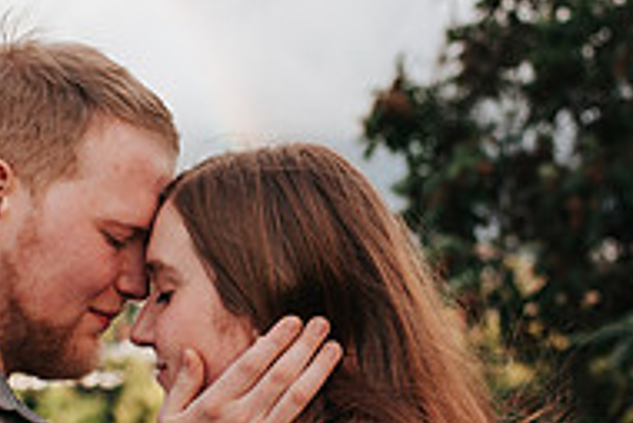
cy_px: 273
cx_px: 255
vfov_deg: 11.8
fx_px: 2041
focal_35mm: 116
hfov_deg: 17.6
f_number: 3.2
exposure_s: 1/400
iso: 140
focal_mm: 35
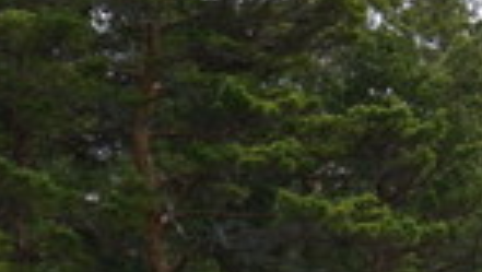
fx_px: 3671
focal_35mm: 287
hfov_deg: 7.0
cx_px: 1275
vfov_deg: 4.1
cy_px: 737
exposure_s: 1/100
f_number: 11
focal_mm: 28
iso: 100
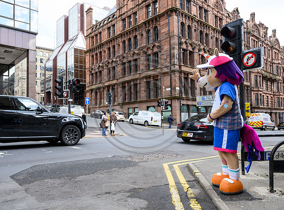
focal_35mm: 28
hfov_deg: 64.3
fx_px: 226
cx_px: 141
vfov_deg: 49.8
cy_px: 108
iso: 500
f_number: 5
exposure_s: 1/640
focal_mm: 24
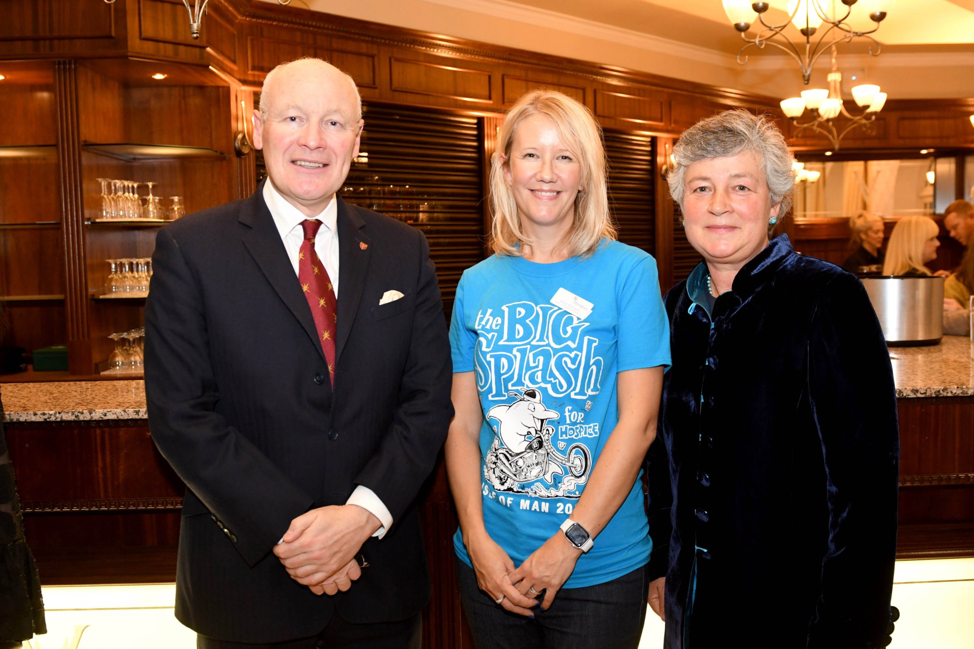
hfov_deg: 53.1
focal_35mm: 36
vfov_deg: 36.9
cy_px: 324
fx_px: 974
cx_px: 487
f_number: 3.5
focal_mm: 24
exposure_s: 1/40
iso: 1250
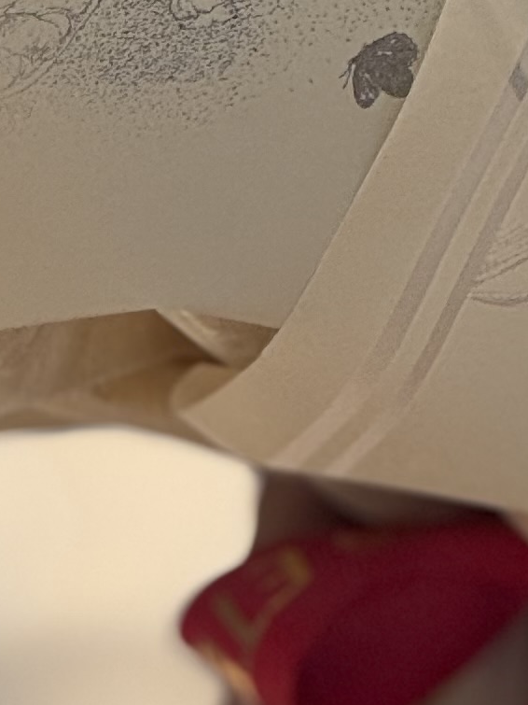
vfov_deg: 3.1
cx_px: 628
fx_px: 13040
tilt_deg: -14.5
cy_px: -181
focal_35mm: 641
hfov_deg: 2.3
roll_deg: +1.2
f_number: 2.8
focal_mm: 15.66
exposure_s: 1/389
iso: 64
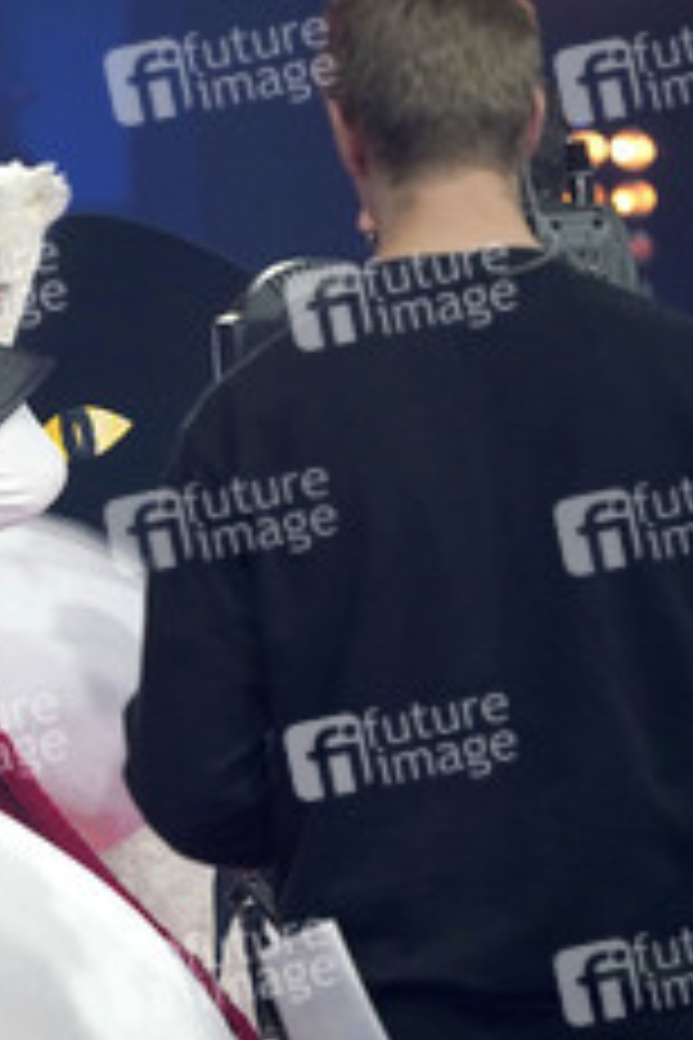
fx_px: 10192
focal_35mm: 353
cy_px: 635
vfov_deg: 5.8
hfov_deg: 3.9
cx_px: -169
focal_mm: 181
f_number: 5.6
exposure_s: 1/250
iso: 3200
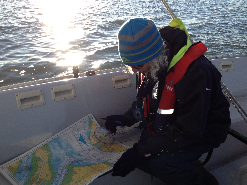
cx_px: 119
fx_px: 271
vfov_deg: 37.7
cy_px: 92
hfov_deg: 49.0
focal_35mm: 38
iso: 64
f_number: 2.4
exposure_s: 1/986
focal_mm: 4.28
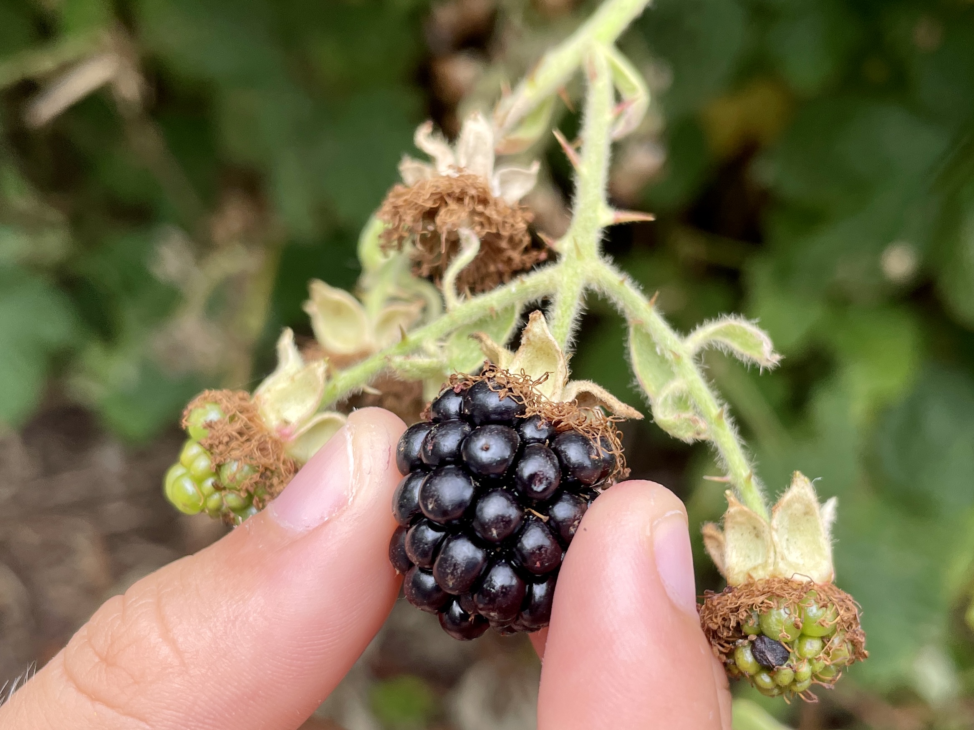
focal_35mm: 26
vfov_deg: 53.1
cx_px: 487
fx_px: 731
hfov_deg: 67.3
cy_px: 365
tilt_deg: -64.7
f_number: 1.6
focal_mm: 4.2
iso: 32
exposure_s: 1/394
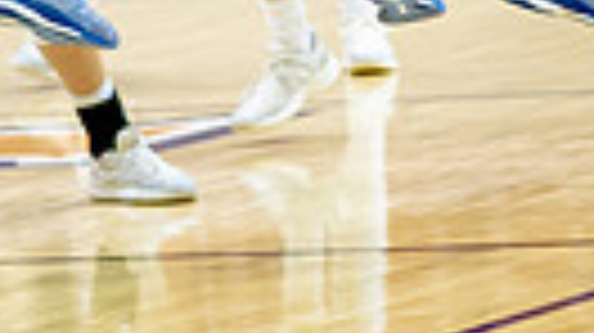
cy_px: -717
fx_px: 8908
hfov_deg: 3.8
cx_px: 411
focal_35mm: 566
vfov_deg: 2.1
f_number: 2.8
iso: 4000
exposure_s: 1/1500
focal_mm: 93
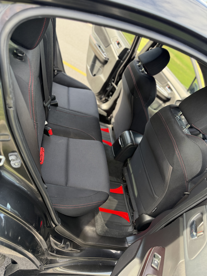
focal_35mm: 24
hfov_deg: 56.8
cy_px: 138
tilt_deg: -32.0
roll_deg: -44.8
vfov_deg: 71.6
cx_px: 104
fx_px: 191
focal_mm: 6.76
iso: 200
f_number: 1.78
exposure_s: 1/239
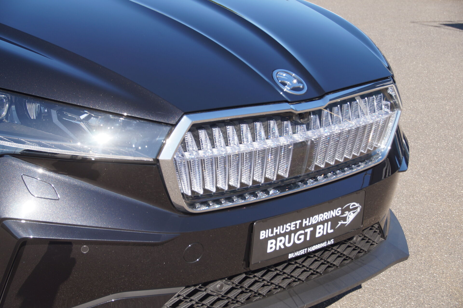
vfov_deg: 16.5
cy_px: 154
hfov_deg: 24.6
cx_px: 232
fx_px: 1060
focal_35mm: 82
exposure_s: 1/160
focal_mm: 55
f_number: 6.3
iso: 100
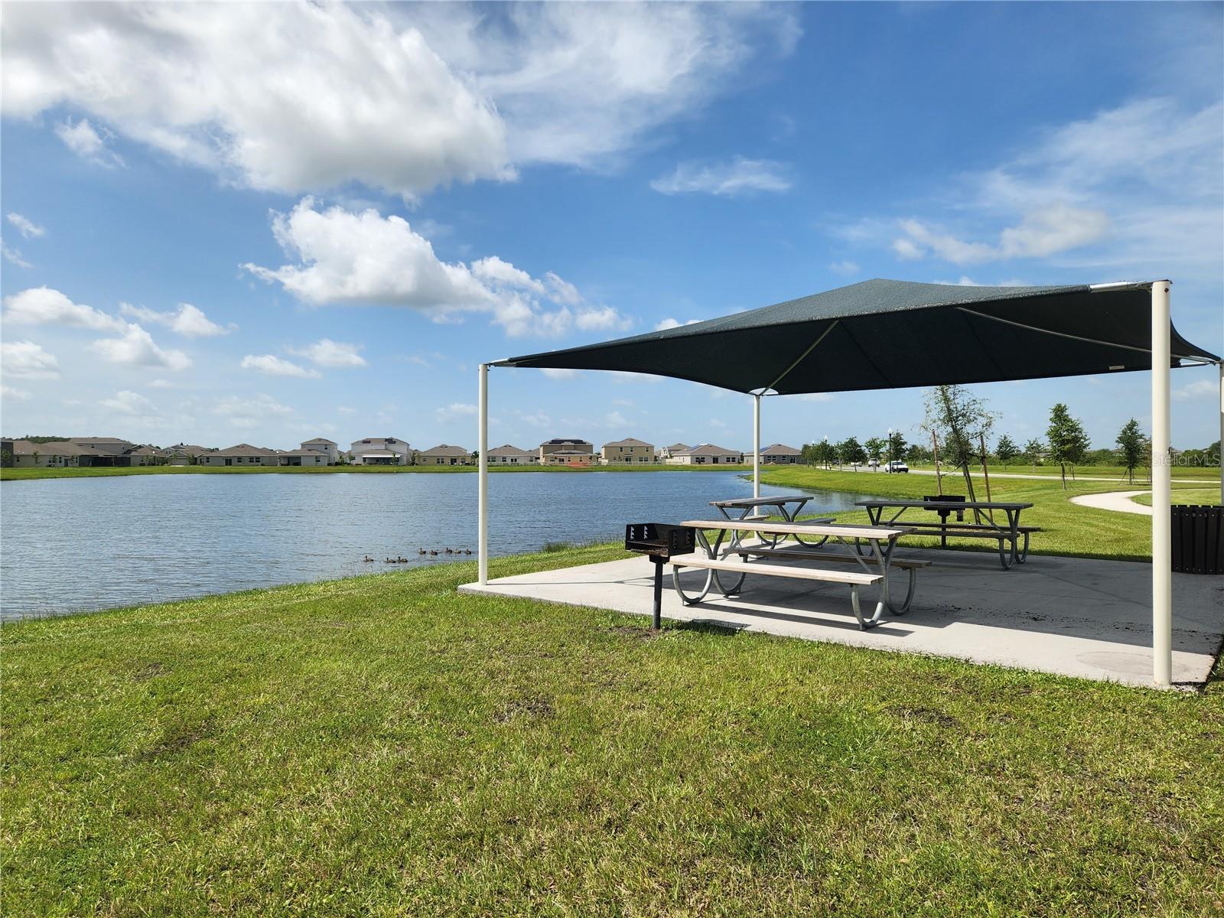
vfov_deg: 58.9
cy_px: 459
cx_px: 612
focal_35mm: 23
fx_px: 813
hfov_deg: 73.9
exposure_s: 1/2470
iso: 20
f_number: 1.8
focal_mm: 5.4
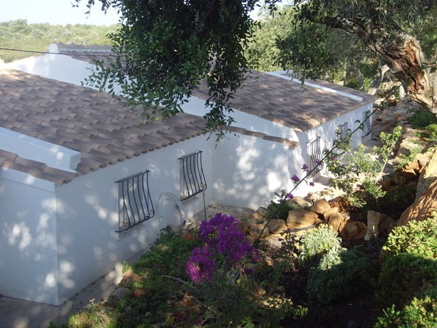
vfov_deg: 29.1
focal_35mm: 50
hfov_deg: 38.2
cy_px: 164
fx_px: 631
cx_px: 218
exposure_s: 1/250
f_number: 3.8
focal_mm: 8.8
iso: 80
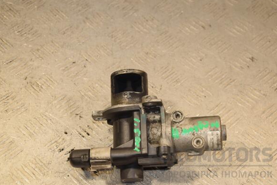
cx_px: 140
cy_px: 92
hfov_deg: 25.4
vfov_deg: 17.1
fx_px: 616
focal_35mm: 80
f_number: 6.3
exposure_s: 1/200
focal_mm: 52
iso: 800
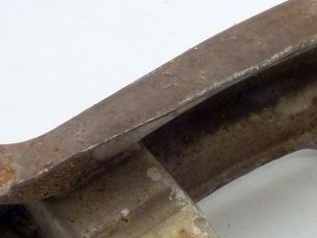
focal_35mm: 135
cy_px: 263
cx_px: 254
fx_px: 1236
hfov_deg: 14.5
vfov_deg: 10.8
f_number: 3.8
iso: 400
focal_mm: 7.9
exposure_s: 1/20
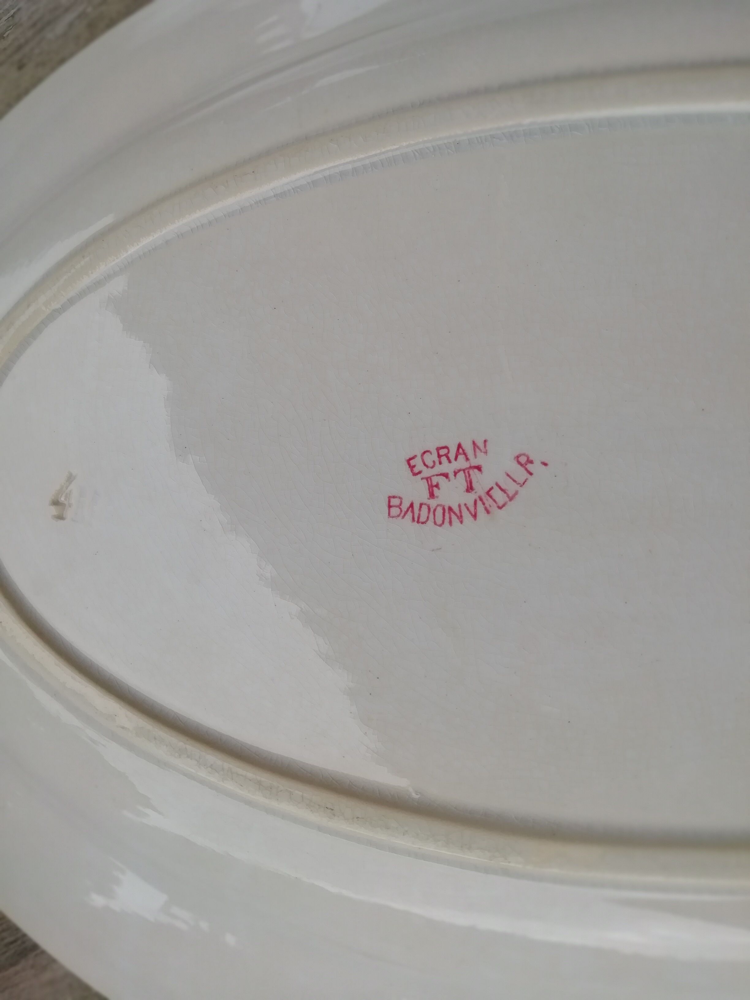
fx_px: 751
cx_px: 375
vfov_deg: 67.3
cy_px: 500
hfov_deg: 53.1
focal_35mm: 26
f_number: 4
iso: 50
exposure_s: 1/300
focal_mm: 3.21
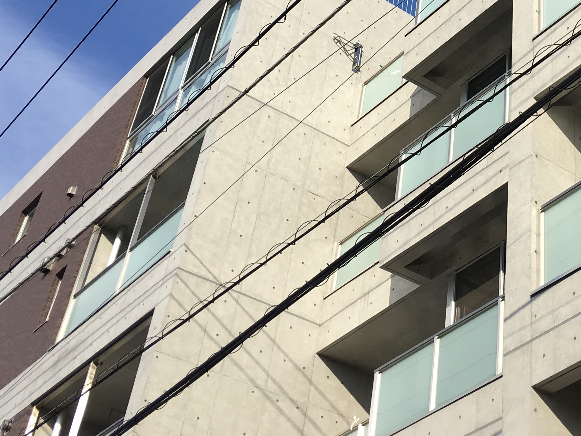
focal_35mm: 65
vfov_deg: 21.6
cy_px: -28
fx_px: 1091
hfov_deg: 28.5
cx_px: 534
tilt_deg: +46.3
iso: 25
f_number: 2.2
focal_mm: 4.15
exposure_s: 1/1672
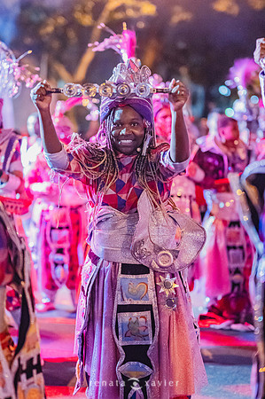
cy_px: 200
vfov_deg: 27.0
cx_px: 132
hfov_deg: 18.1
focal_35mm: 75
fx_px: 830
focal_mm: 50
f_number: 1.2
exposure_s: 1/250
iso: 6400
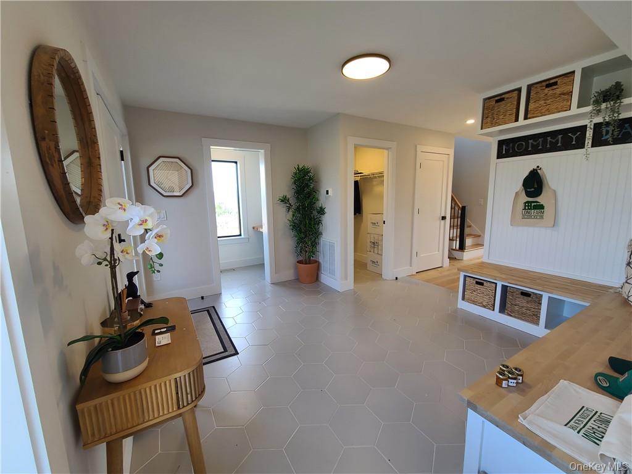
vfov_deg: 89.9
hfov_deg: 106.2
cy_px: 237
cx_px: 316
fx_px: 237
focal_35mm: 13
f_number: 2.2
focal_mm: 2.2
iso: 64
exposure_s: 1/60
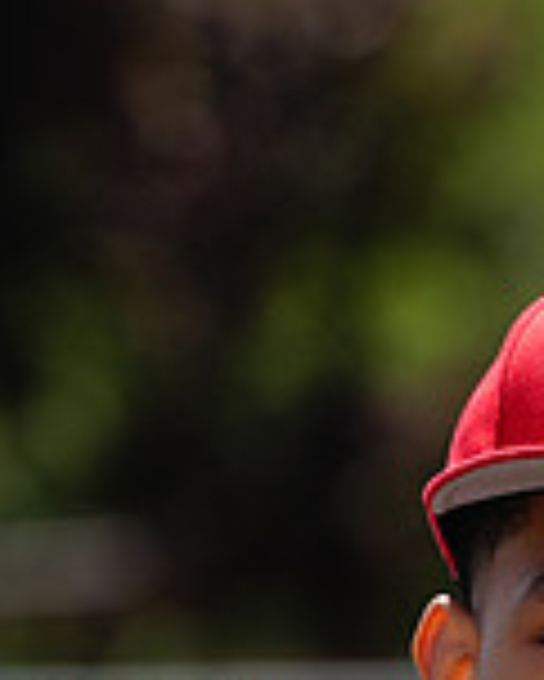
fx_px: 14456
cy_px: 973
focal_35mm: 719
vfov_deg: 2.7
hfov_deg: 2.2
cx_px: 542
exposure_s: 1/250
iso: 50
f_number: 5
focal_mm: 200
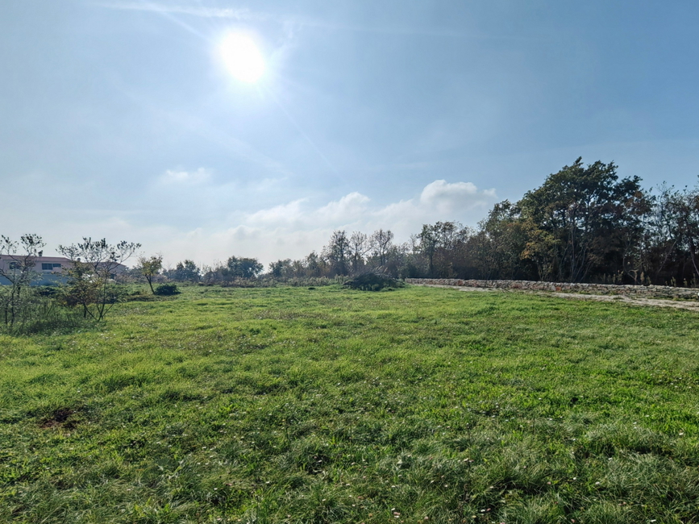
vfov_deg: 71.1
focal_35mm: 18
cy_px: 306
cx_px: 368
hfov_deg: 87.7
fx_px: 363
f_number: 2.2
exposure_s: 1/8065
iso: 50
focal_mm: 1.76
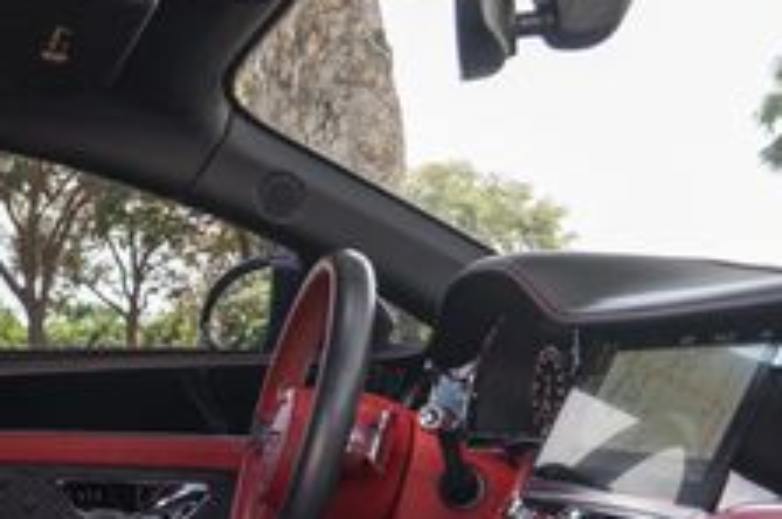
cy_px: 442
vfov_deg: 19.4
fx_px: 1497
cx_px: 28
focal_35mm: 69
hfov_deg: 27.8
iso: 640
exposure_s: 1/60
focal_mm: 24
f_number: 5
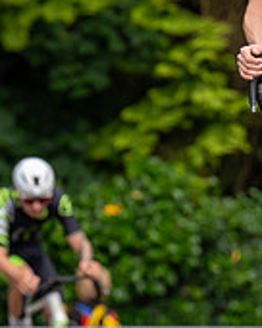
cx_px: 285
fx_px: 8123
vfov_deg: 2.3
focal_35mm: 838
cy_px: -100
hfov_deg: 1.8
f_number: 4
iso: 400
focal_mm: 176
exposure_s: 1/800
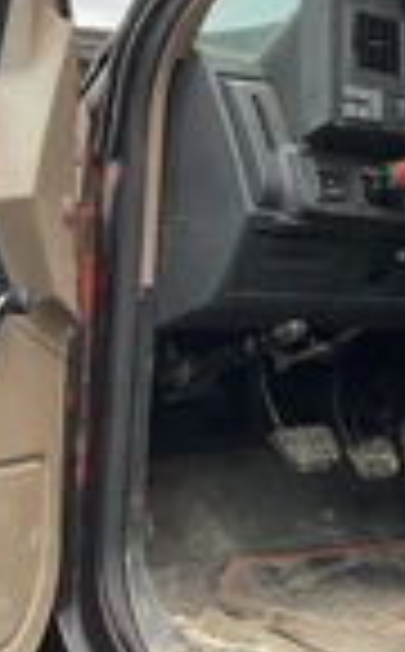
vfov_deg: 24.3
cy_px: 229
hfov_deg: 14.5
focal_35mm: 85
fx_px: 1509
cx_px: 549
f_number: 1.8
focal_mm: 3
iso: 20
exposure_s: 1/231
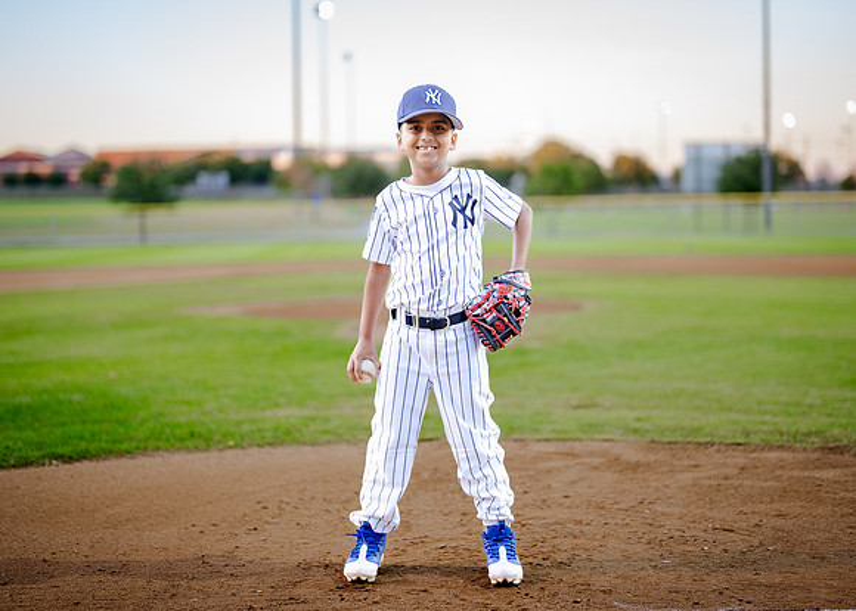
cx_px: 431
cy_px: 267
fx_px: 1459
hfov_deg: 32.7
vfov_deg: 23.6
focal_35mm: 60
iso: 320
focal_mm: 50
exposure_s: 1/640
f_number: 1.2
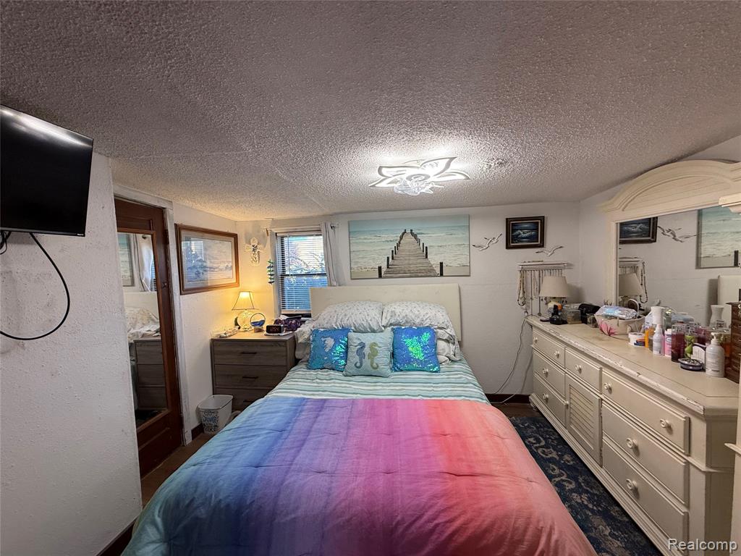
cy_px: 278
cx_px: 370
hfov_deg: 102.1
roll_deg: +3.0
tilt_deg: -4.4
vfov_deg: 85.7
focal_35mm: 14
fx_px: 300
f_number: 2.2
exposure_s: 1/120
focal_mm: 2.22
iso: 100
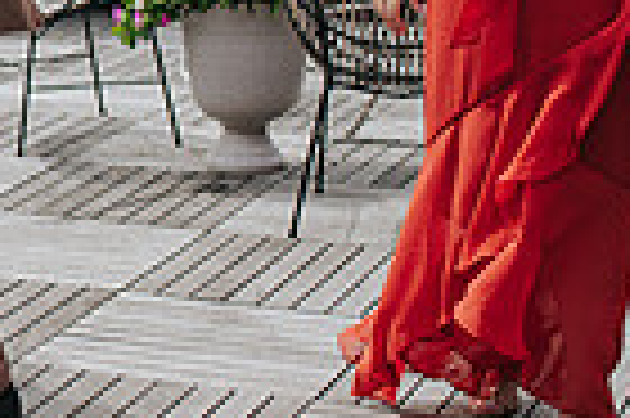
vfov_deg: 9.4
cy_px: -18
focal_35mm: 145
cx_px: -396
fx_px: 2535
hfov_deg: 13.2
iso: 125
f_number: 3.5
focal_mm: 35
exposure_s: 1/1250
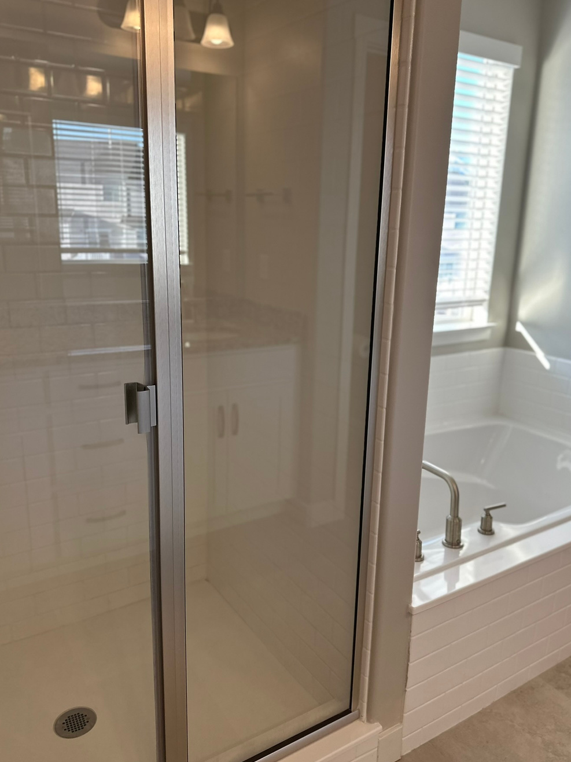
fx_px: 616
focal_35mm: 28
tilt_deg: -14.3
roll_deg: -1.2
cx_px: 305
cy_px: 379
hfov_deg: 49.7
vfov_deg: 63.5
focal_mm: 6.86
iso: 125
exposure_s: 1/160
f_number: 1.78
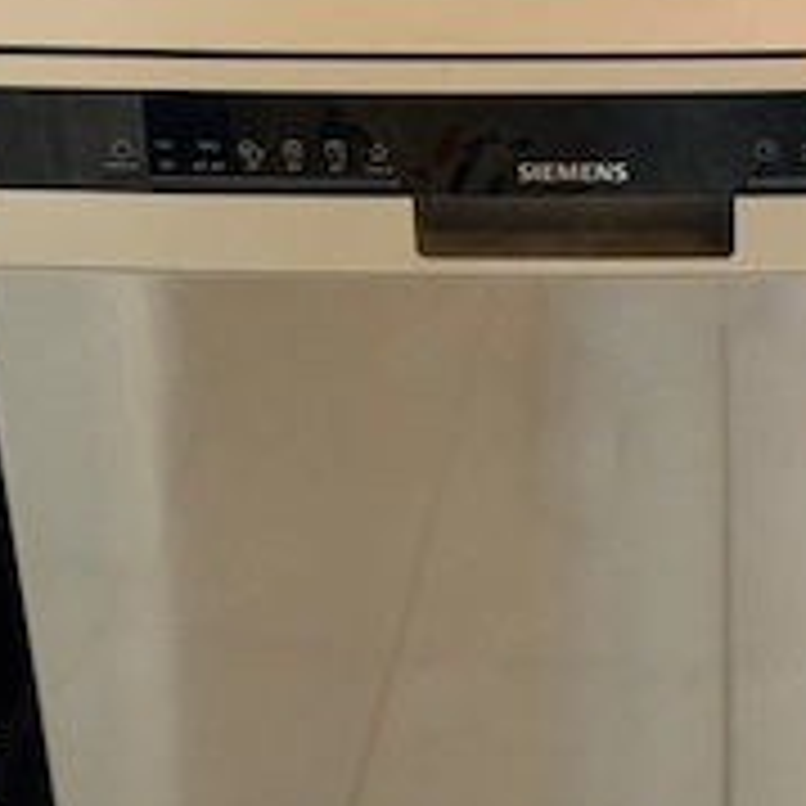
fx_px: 2503
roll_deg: +1.9
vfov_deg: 18.3
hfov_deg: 18.2
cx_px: 612
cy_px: 324
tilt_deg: -28.8
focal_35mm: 95
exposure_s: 1/50
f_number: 1.78
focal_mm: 6.76
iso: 125
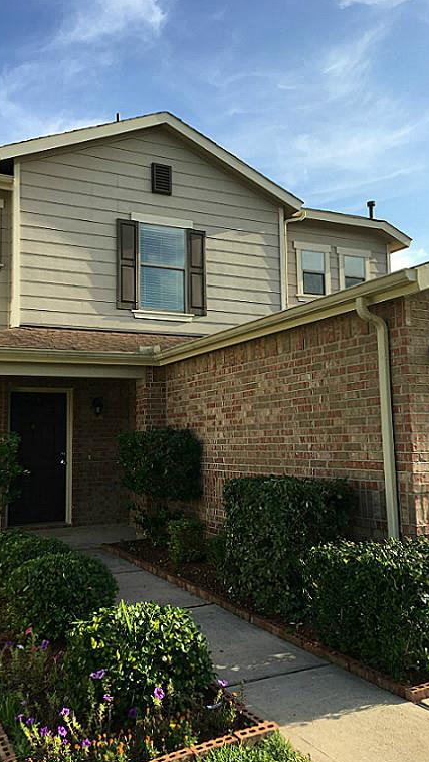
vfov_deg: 61.0
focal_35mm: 32
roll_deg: +0.4
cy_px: 382
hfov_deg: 36.6
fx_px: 646
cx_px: 184
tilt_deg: +6.7
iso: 25
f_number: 2.2
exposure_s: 1/718
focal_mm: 4.15
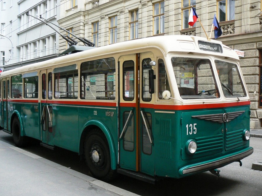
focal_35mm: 37
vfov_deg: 38.7
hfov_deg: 50.1
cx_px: 128
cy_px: 99
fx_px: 280
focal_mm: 6
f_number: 2.8
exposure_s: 1/500
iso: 200
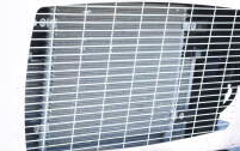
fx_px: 668
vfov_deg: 12.1
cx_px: 66
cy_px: 243
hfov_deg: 20.2
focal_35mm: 102
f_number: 10
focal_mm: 22
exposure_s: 1/400
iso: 1600
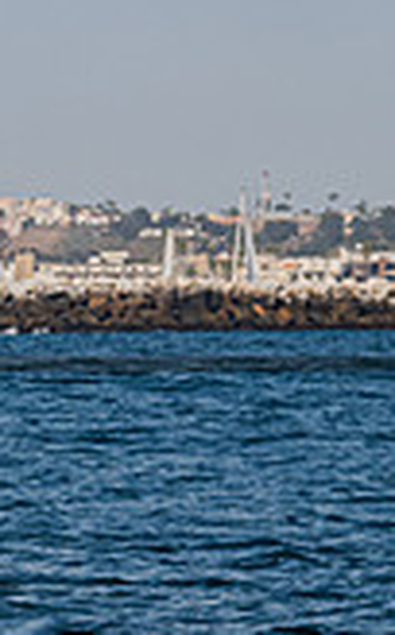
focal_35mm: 310
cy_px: 248
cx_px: -341
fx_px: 5358
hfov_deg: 4.2
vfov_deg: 6.8
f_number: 6.3
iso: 400
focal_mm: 66
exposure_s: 1/1600
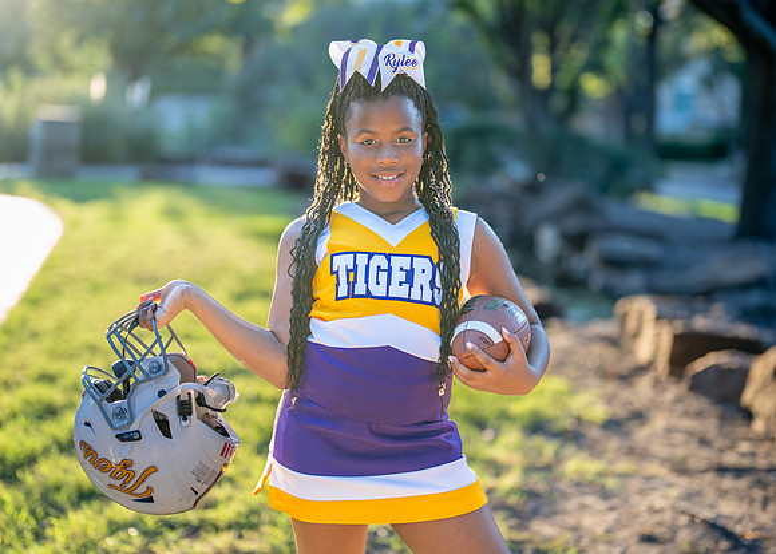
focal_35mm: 63
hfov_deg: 31.2
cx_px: 401
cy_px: 279
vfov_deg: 22.6
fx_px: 1388
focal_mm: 50
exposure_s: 1/500
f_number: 1.2
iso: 320
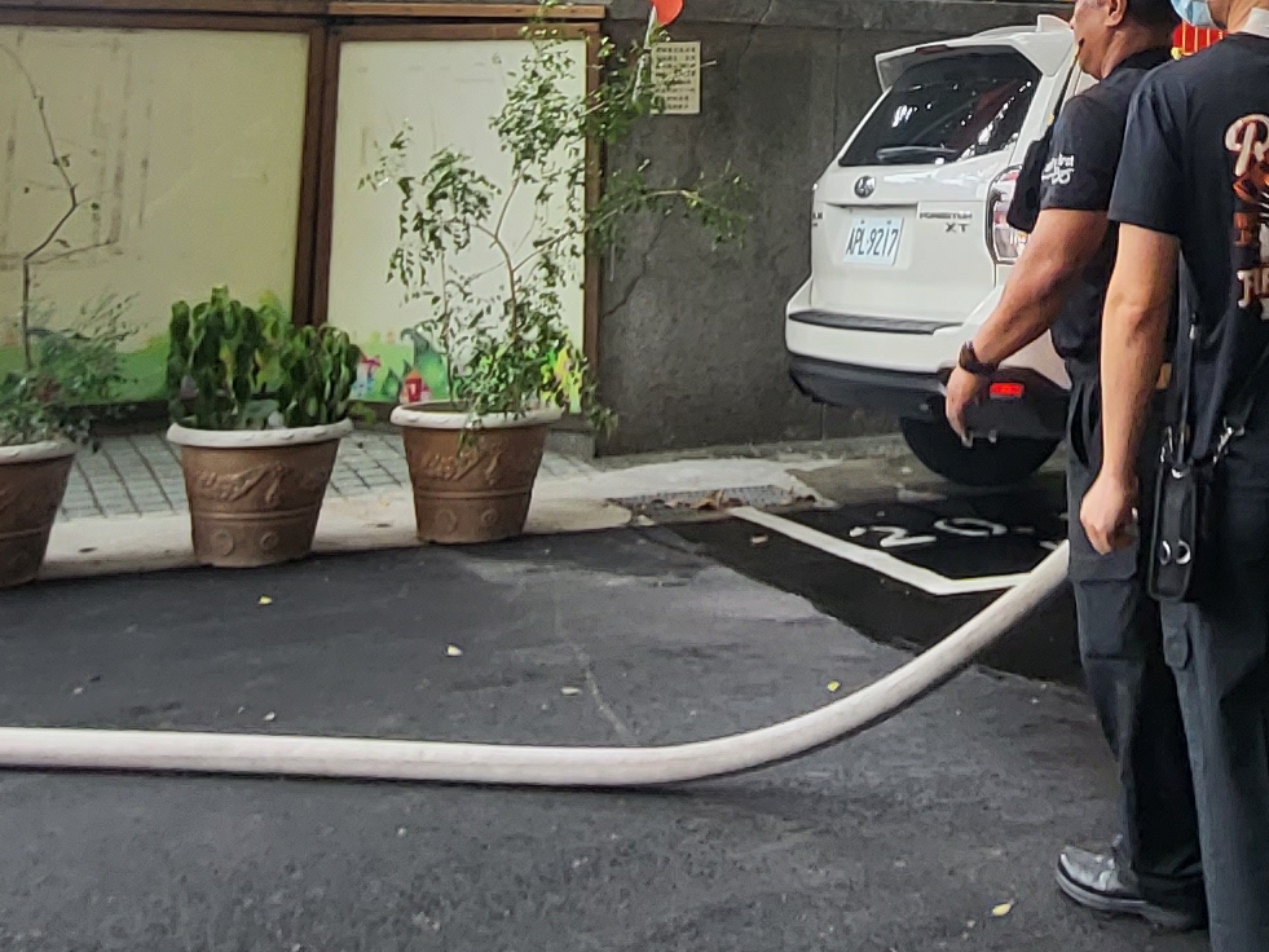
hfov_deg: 34.6
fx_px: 1943
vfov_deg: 25.2
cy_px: -138
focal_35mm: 53
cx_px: 1081
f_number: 2.2
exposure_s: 1/214
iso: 32
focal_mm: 1.74
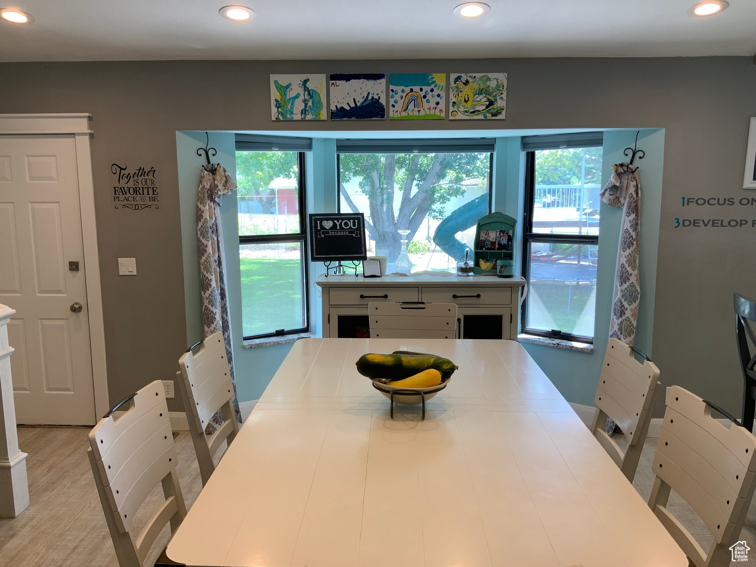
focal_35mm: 29
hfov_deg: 61.7
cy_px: 284
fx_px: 633
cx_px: 378
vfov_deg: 48.2
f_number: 1.8
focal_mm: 3
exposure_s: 1/120
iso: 40
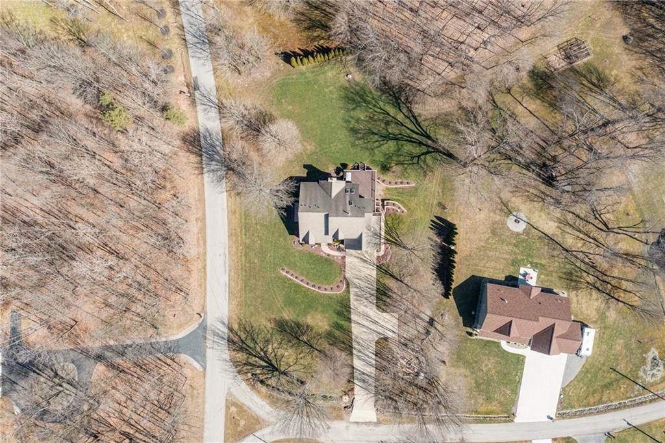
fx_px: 517
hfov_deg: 65.5
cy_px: 222
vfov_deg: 46.3
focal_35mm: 28
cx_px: 332
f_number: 5
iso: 100
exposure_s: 1/320
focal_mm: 10.26
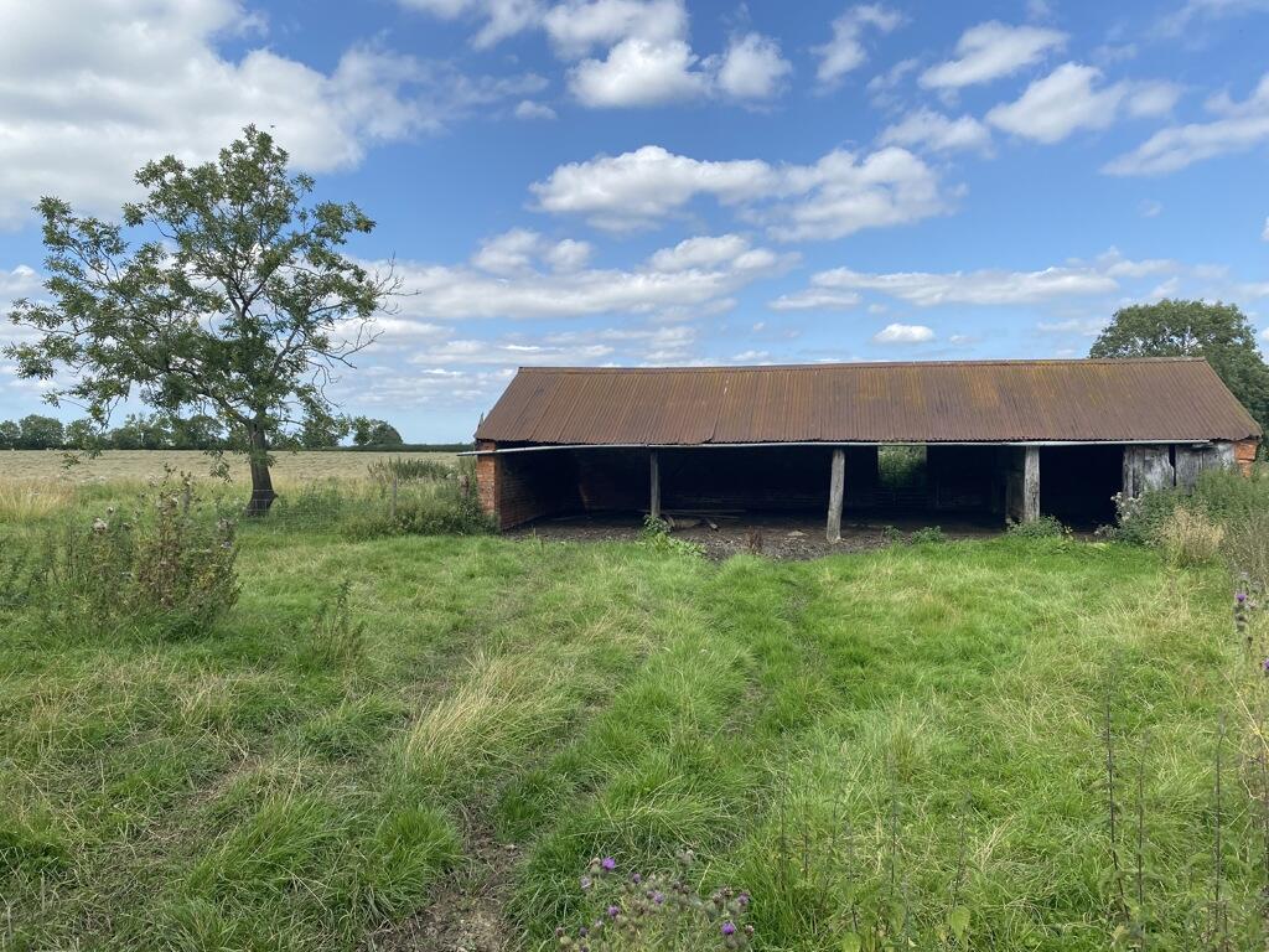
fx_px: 953
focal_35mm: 26
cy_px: 476
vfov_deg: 53.1
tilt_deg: -1.2
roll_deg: +0.1
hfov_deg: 67.3
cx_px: 634
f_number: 1.8
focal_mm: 4.25
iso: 32
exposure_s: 1/2183
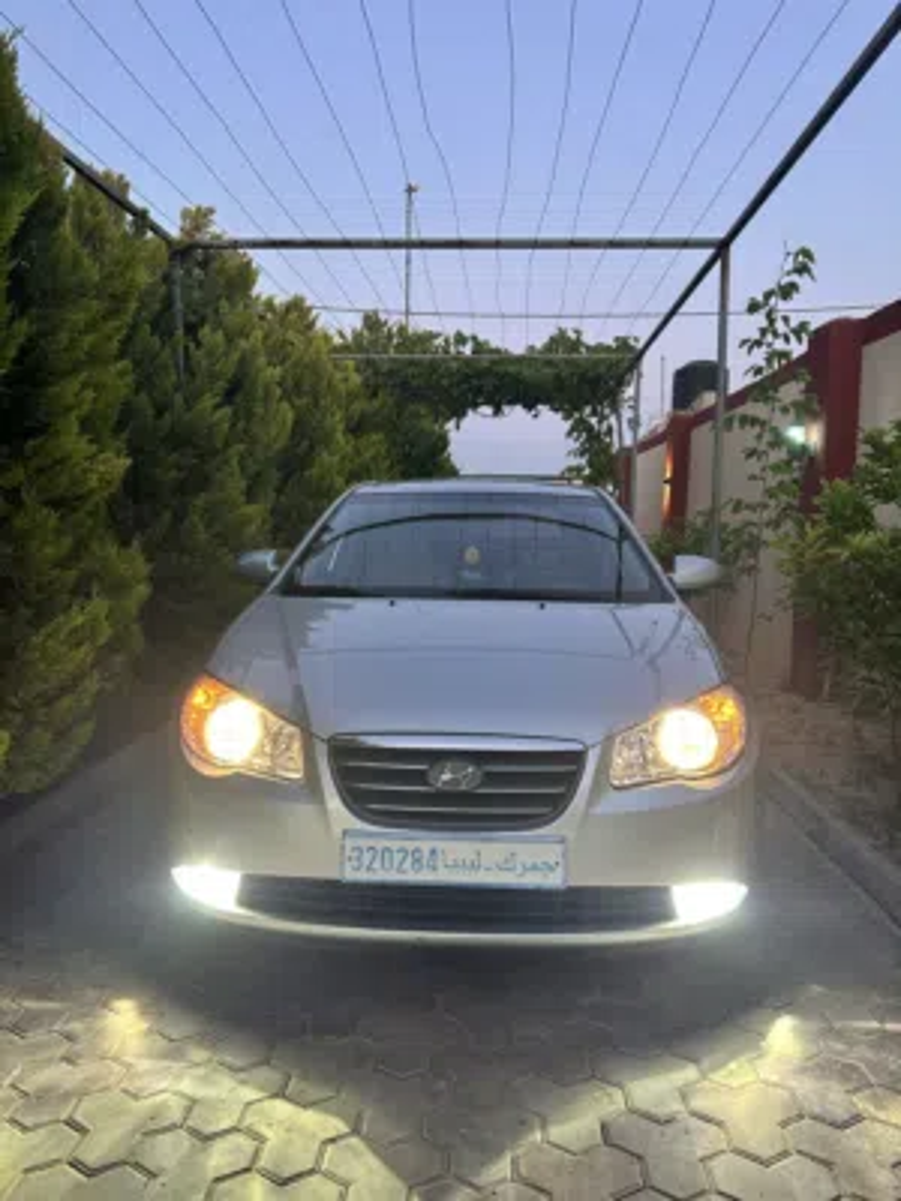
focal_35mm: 24
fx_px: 833
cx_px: 450
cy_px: 600
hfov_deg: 56.8
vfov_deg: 71.6
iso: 250
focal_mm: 6.86
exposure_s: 1/112
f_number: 1.78
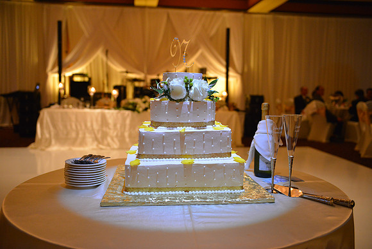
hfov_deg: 55.8
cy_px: 124
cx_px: 186
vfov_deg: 38.9
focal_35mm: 34
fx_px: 351
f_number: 2.8
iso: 4000
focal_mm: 34
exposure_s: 1/200
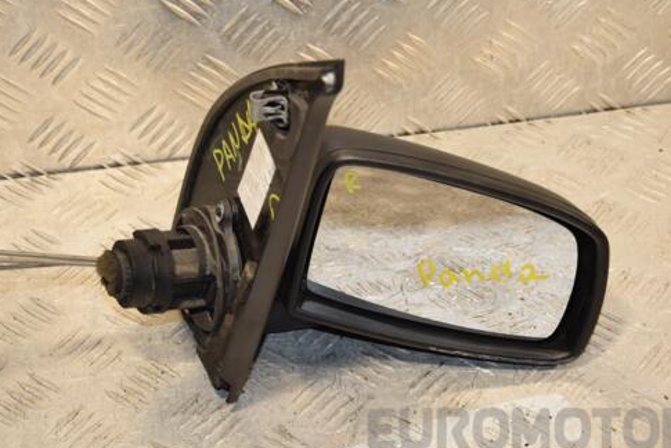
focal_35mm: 89
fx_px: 1660
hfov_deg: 22.9
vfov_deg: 15.4
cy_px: 245
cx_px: 342
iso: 800
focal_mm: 48
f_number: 7.1
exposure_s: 1/200
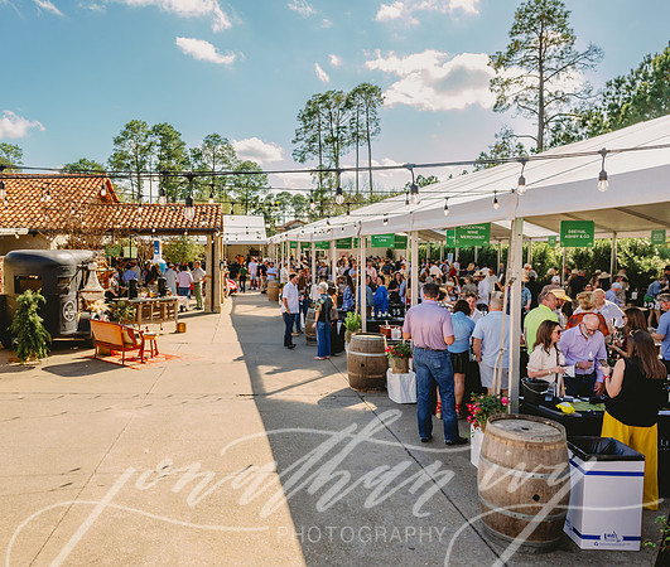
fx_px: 568
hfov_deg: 60.1
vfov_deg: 53.1
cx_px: 244
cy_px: 284
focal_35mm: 28
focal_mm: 24
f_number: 5.6
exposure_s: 1/1250
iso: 500
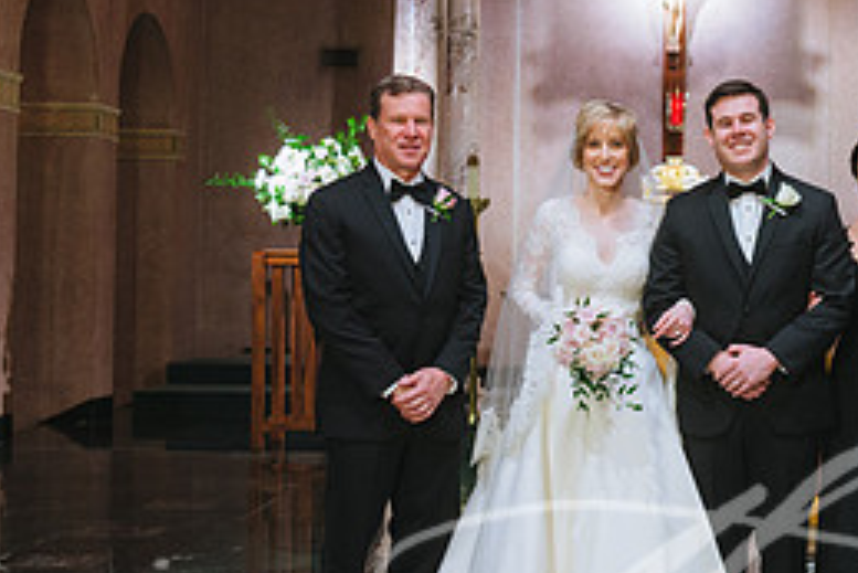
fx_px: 1812
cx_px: 702
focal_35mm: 76
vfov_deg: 18.0
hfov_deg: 26.1
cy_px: 257
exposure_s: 1/125
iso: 1250
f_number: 4
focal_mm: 34
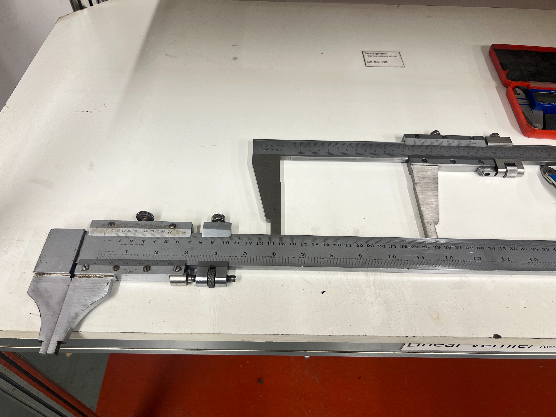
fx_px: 418
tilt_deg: -51.7
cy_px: 208
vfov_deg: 53.1
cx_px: 278
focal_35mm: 26
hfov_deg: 67.3
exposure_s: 1/100
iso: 125
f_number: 1.5
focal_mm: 5.7
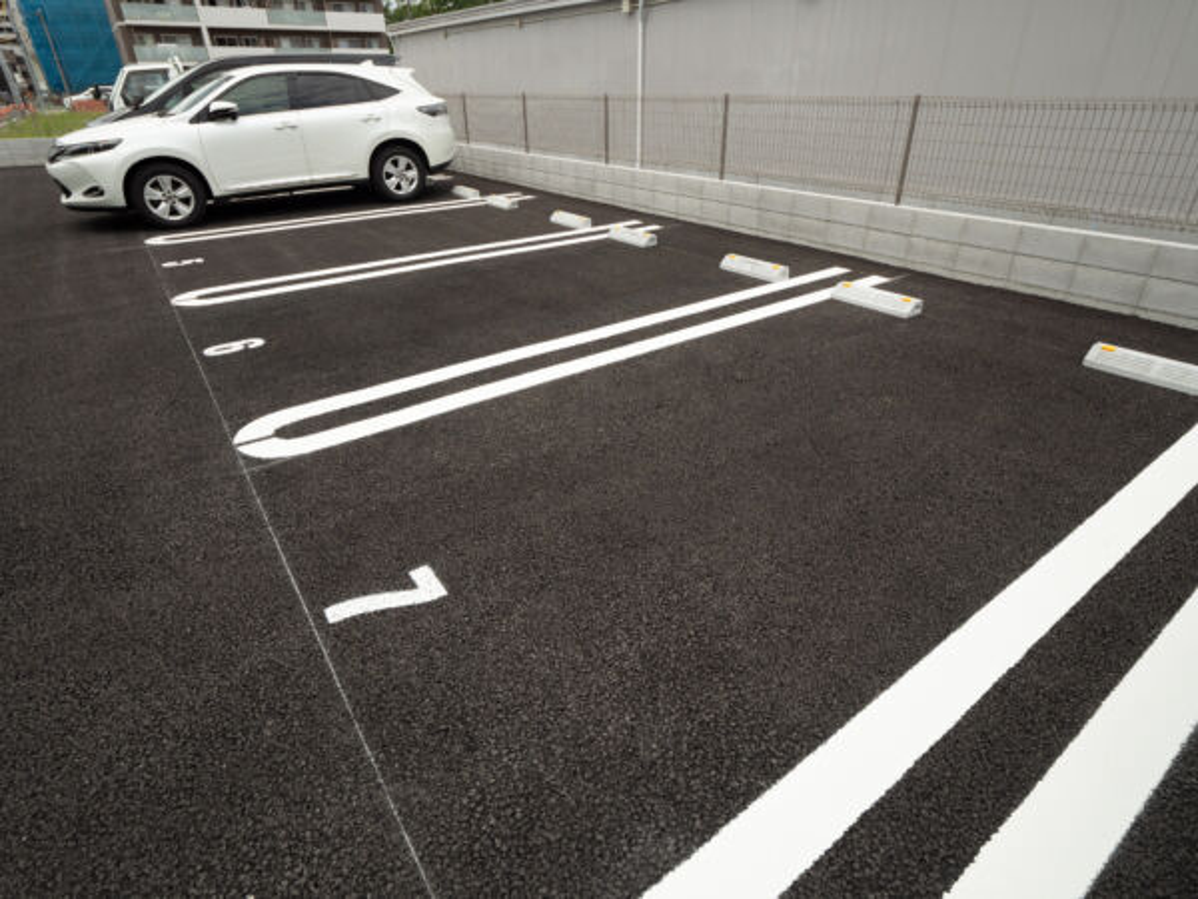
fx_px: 623
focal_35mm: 18
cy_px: 450
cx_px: 599
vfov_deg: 71.6
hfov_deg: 87.8
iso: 200
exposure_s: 1/200
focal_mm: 9
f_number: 5.6
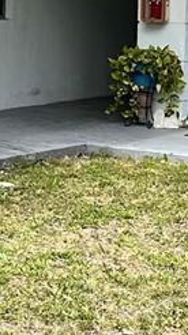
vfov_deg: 12.5
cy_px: 10
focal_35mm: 170
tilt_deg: -2.3
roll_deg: -1.0
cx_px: -263
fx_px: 1510
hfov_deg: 6.8
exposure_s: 1/2525
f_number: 1.78
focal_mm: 6.86
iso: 80
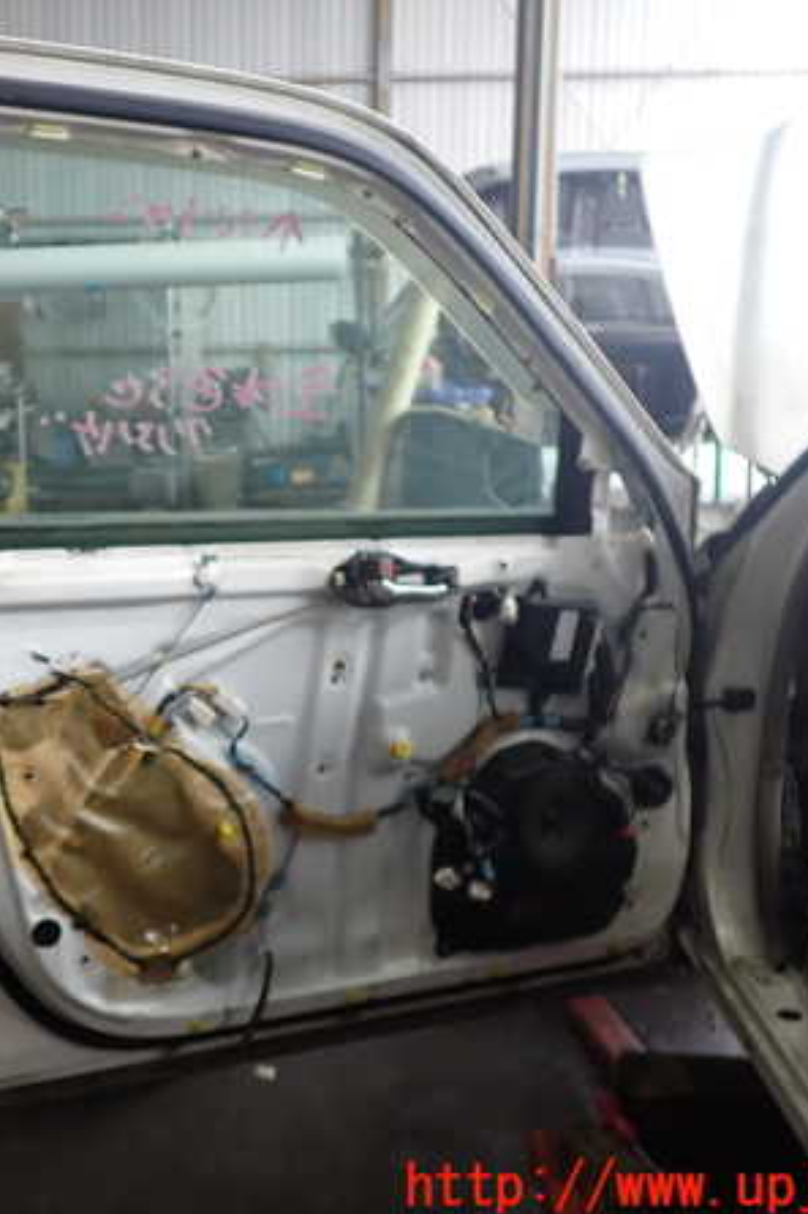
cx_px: 204
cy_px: 610
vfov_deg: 46.4
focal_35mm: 42
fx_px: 1415
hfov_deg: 31.3
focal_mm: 5.4
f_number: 2.3
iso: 125
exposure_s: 1/125
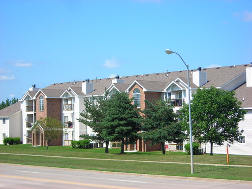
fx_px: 561
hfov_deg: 25.3
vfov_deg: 19.1
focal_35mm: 77
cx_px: 126
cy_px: 94
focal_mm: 12.7
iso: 50
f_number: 8.4
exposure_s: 1/129
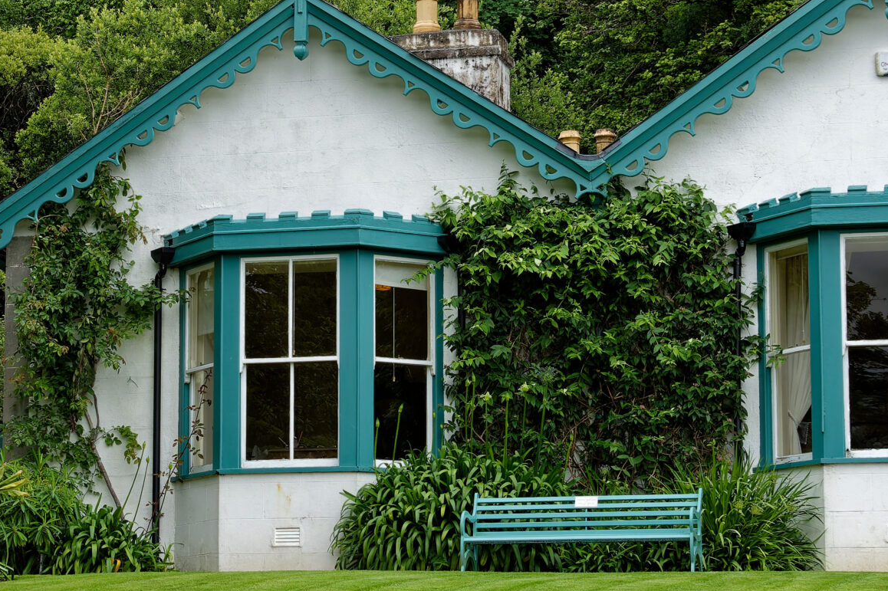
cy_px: 254
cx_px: 168
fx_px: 2863
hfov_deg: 17.5
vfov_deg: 11.8
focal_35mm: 116
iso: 800
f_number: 8
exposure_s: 1/250
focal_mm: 35
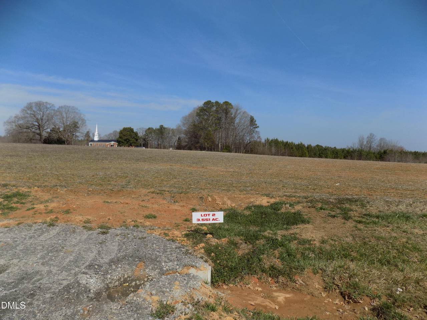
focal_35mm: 23
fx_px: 284
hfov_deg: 73.9
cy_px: 160
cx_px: 214
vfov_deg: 58.9
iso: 80
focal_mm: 4
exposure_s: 1/200
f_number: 9.9
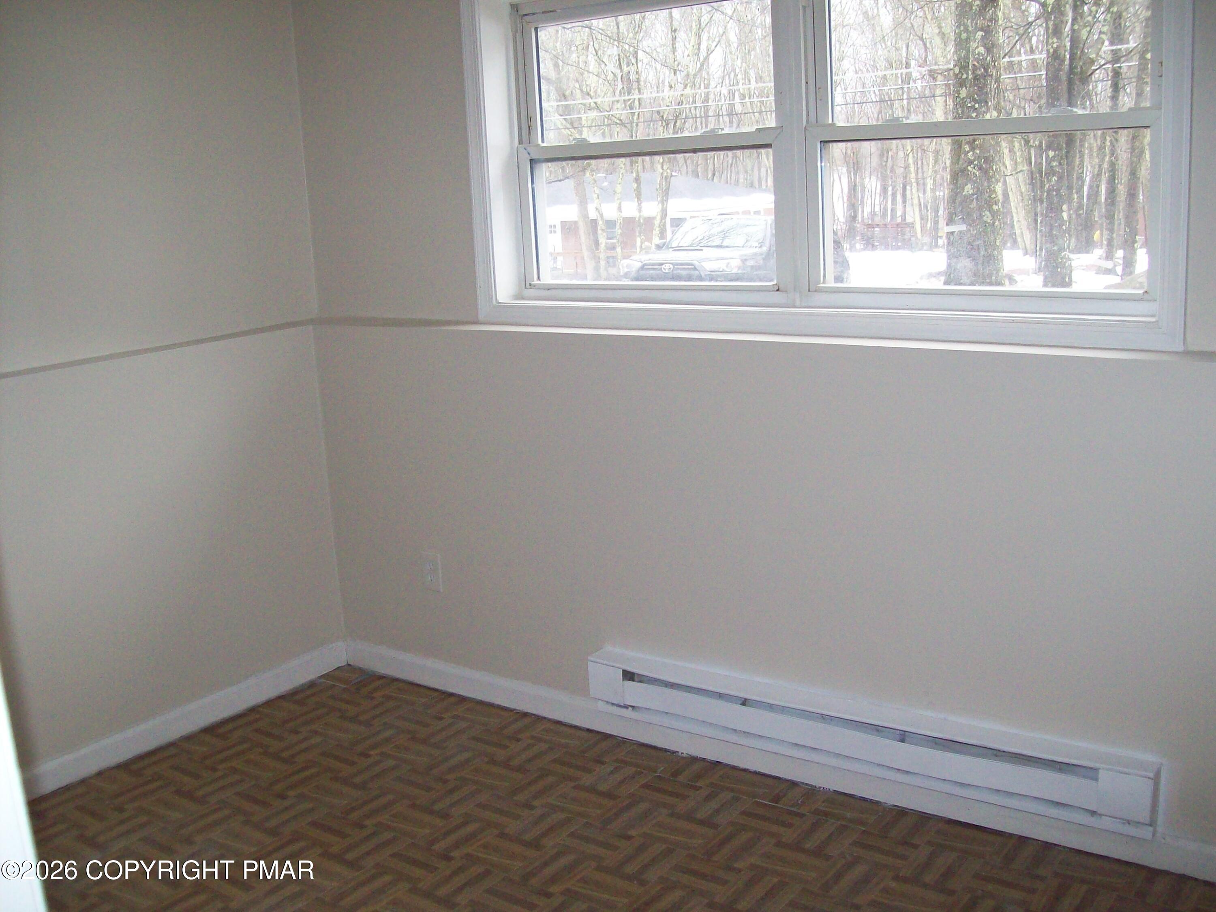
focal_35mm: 36
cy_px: 456
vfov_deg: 39.7
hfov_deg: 51.4
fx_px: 1265
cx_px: 608
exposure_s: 1/64
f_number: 2.7
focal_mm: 6
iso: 200
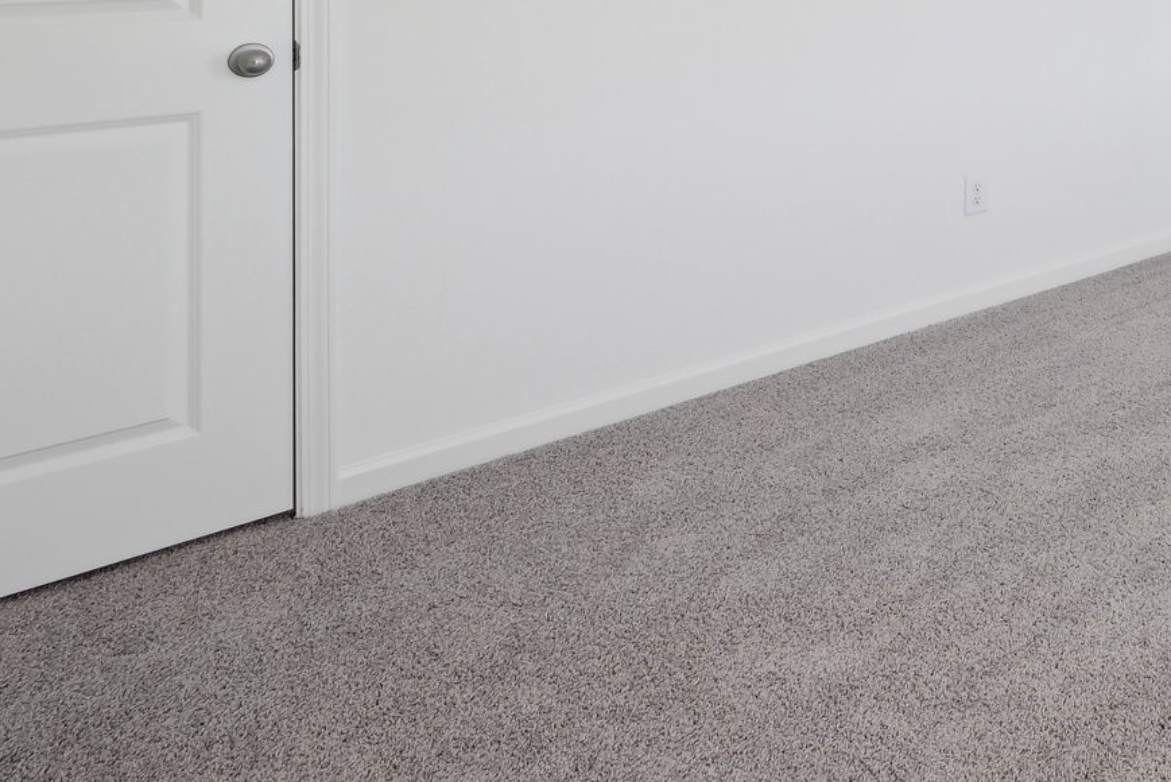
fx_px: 1074
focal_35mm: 33
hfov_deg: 45.4
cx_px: 1240
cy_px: -103
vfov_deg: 34.0
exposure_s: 1/40
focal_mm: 14
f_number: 8
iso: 160
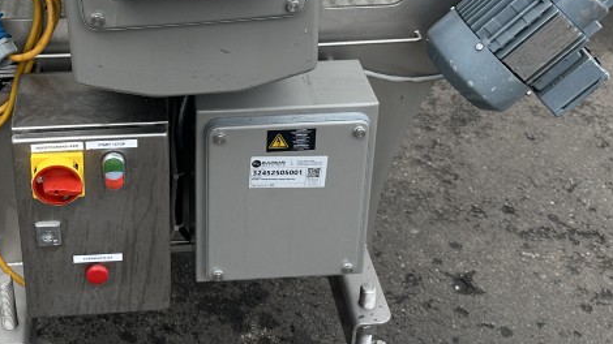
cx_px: 179
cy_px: 1
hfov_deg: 36.0
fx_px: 926
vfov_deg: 20.4
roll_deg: -5.4
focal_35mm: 57
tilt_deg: -27.1
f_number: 1.78
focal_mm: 6.86
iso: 80
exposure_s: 1/2299
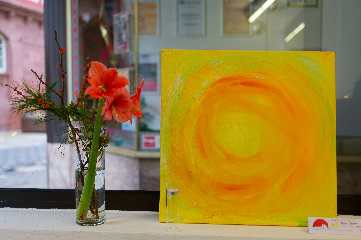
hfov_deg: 48.5
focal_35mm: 40
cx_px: 180
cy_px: 120
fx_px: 401
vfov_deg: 33.4
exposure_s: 1/80
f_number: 2
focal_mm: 40
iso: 100
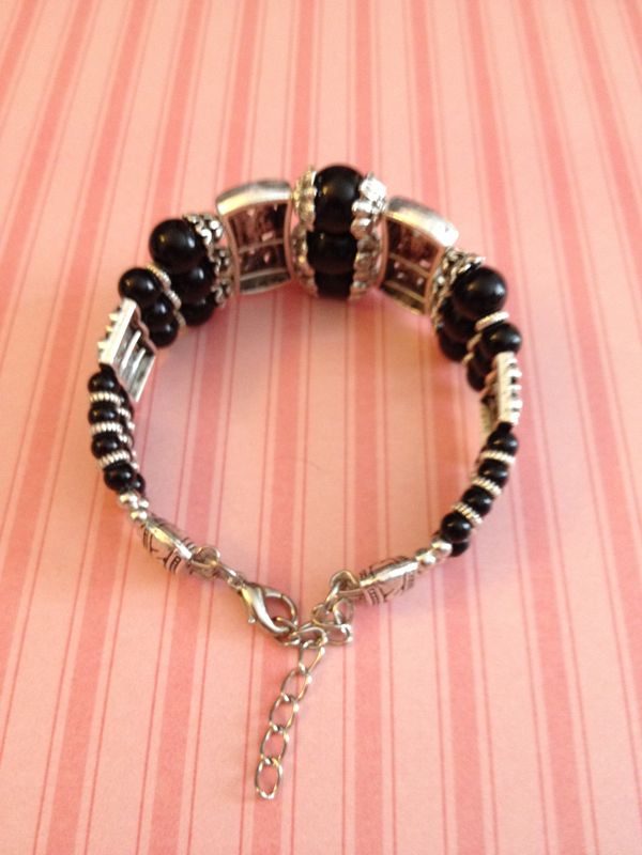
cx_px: 321
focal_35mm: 35
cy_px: 428
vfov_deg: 52.6
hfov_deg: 40.7
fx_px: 865
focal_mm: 4.28
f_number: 2.4
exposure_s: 1/20
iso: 250
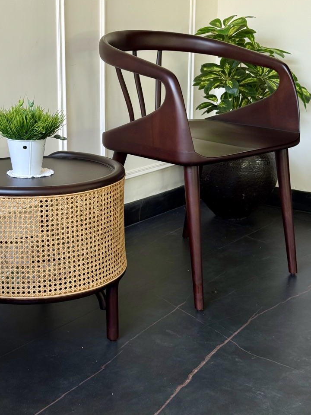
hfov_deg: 24.4
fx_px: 719
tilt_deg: -11.5
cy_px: 157
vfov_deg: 32.0
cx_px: 129
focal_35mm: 60
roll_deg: -0.4
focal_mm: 6.76
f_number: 1.78
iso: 160
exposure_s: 1/130
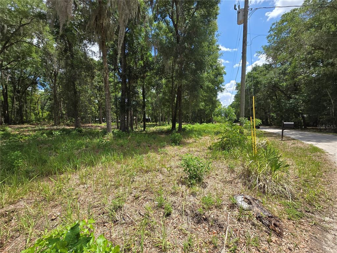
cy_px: 126
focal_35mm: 13
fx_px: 127
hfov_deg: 106.2
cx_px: 168
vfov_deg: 89.9
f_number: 2.2
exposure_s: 1/752
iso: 25
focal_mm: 1.7
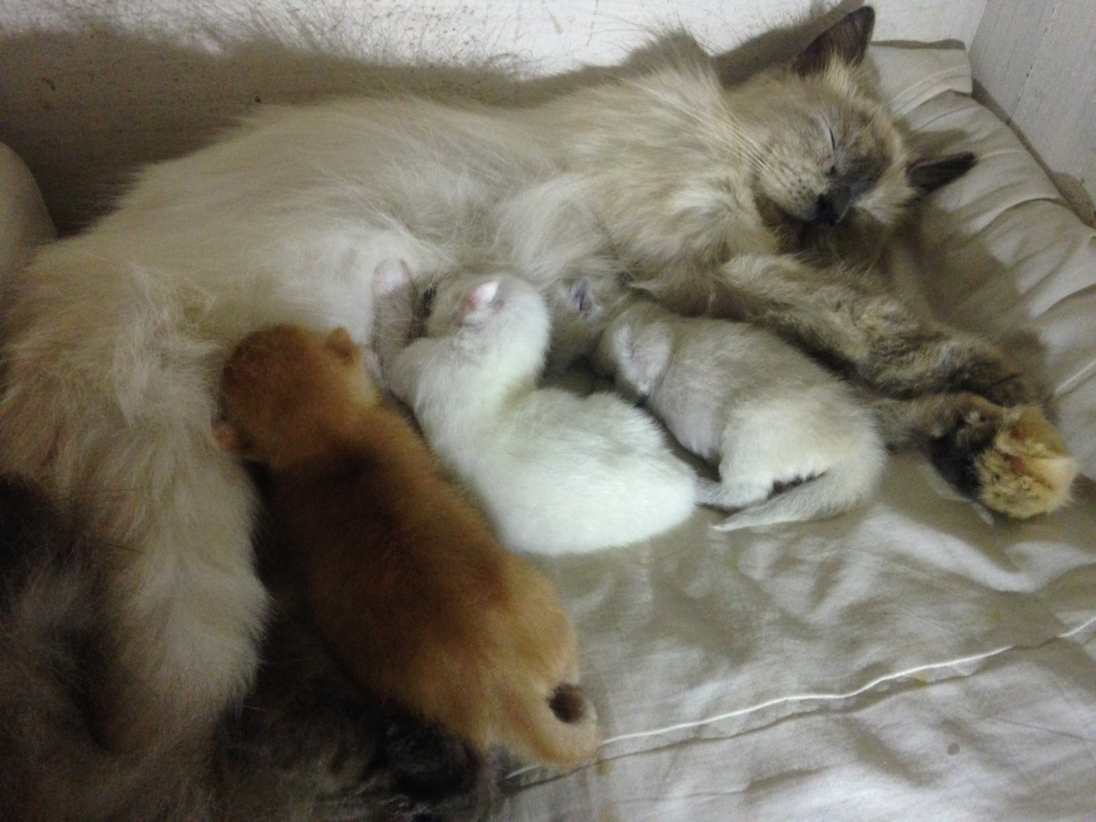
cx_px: 548
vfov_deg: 42.9
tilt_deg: -45.0
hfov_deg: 55.4
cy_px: 411
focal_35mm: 33
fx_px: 1045
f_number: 2.4
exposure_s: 1/15
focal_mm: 4.12
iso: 320
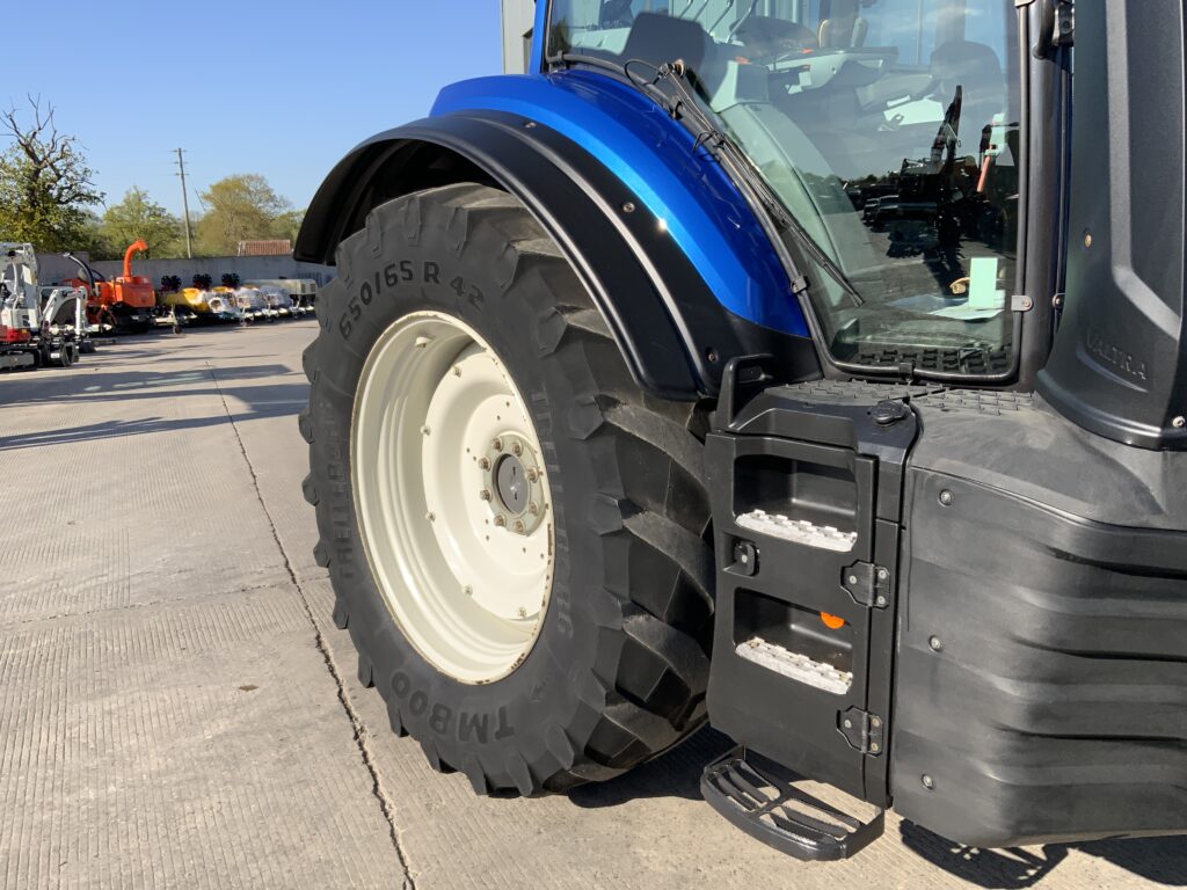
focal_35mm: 29
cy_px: 445
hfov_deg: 61.7
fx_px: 994
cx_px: 594
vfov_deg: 48.2
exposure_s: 1/1098
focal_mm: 3
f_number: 1.8
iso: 16
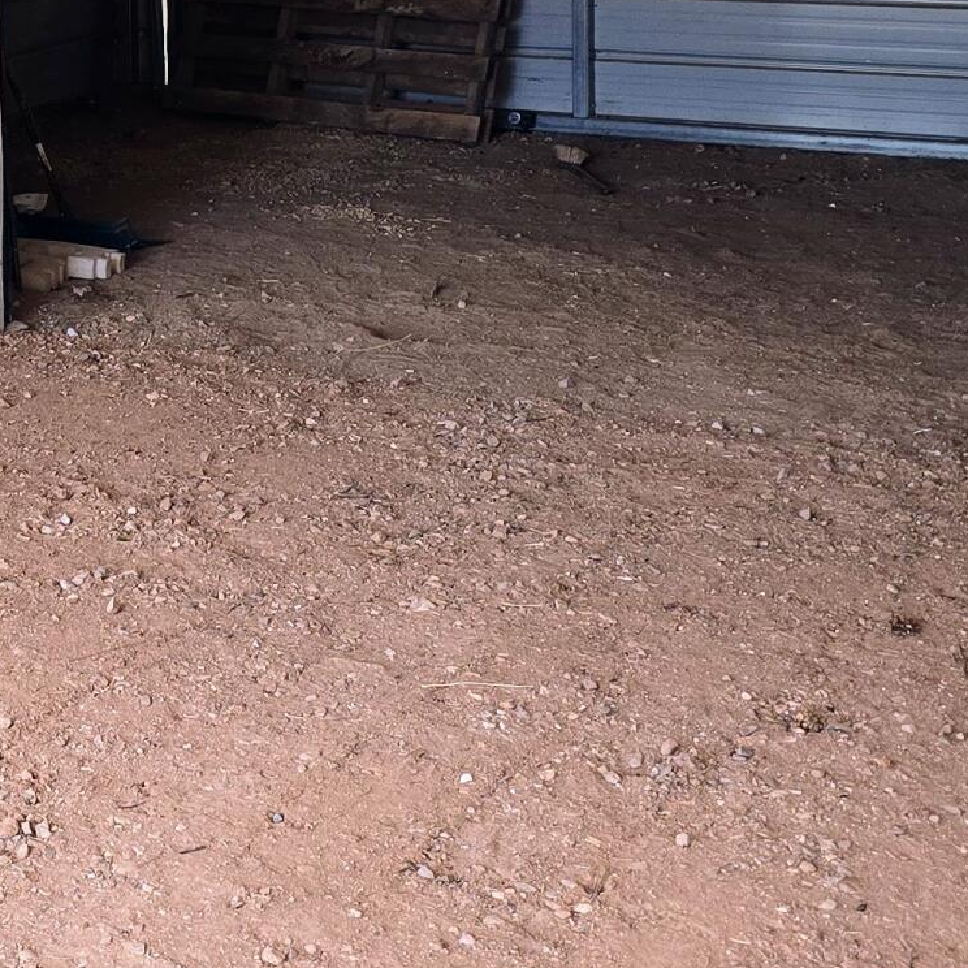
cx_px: -113
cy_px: -33
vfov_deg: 20.4
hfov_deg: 20.1
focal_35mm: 82
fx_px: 2594
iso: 100
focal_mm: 6.3
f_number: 1.7
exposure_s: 1/180
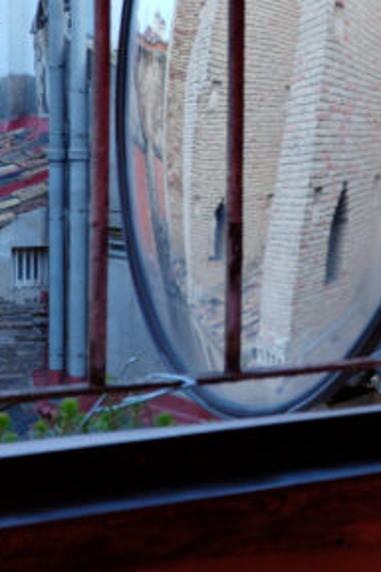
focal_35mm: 128
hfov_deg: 10.7
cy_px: 62
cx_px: 285
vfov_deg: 15.8
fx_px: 2032
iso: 100
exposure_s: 1.3
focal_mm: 24
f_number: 8
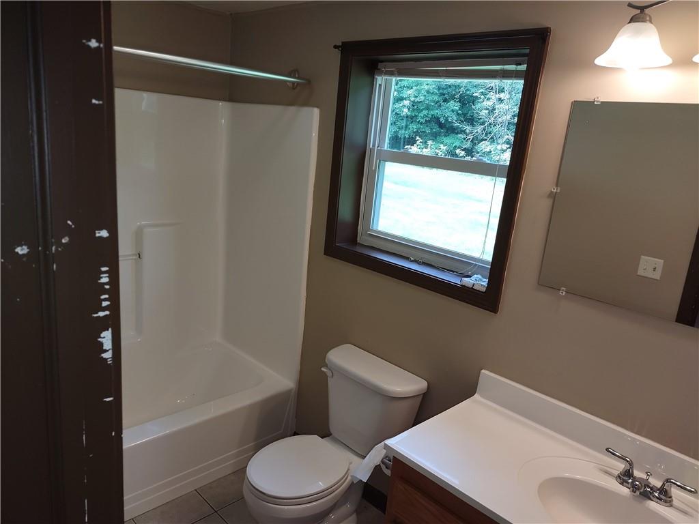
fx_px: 505
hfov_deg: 69.4
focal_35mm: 25
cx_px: 350
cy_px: 262
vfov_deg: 54.9
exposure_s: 1/30
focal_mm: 4.7
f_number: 1.79
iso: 50
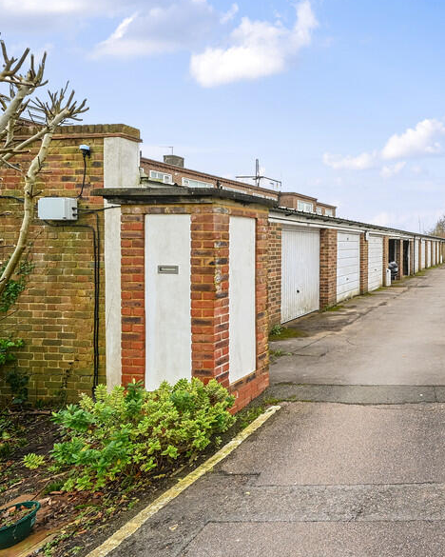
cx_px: 455
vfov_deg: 72.4
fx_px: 379
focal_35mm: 23
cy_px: 250
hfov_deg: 48.7
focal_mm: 14
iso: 320
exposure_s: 1/30
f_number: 8
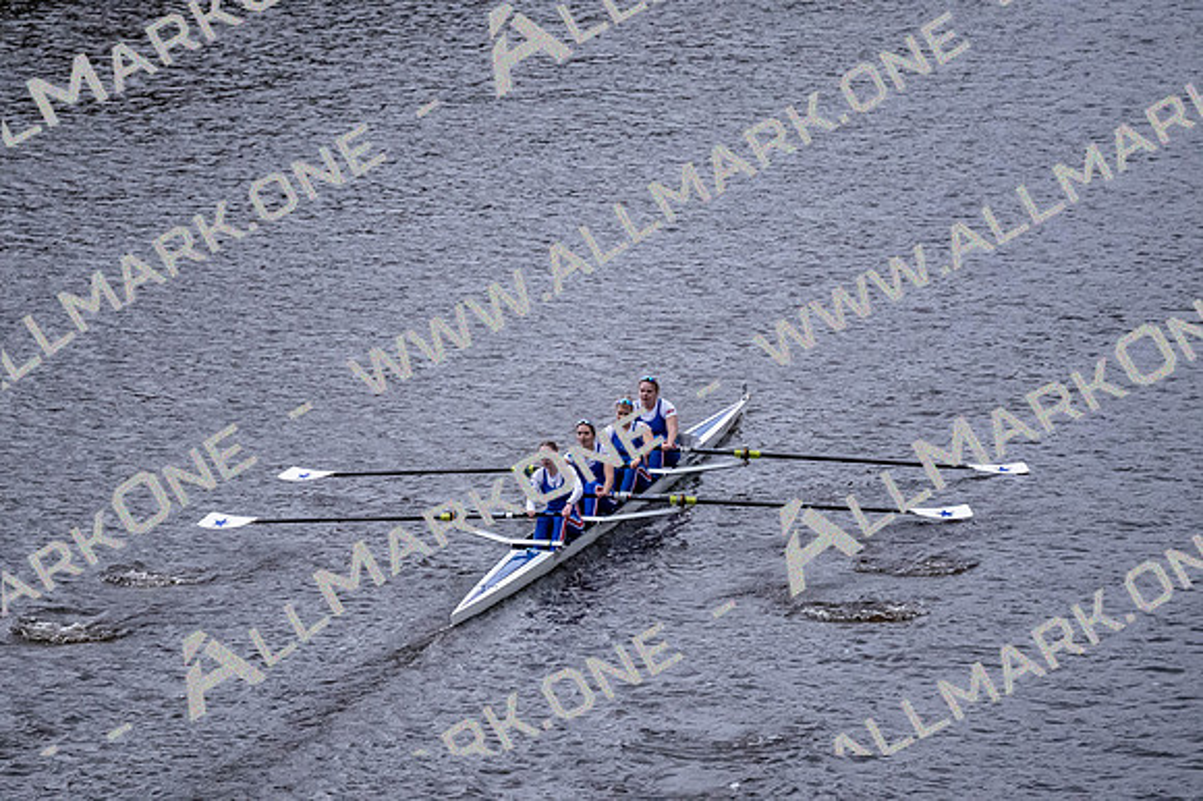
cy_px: 400
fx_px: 10019
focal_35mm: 300
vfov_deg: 4.6
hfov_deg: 6.9
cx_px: 602
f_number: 2.8
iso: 5000
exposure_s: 1/2000
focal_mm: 200
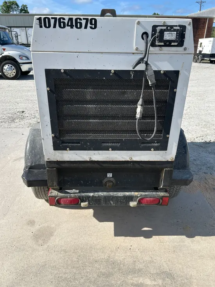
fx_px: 215
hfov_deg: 53.1
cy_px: 144
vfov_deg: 67.3
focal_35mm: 26
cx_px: 108
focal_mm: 5.7
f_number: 1.5
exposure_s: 1/3356
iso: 50
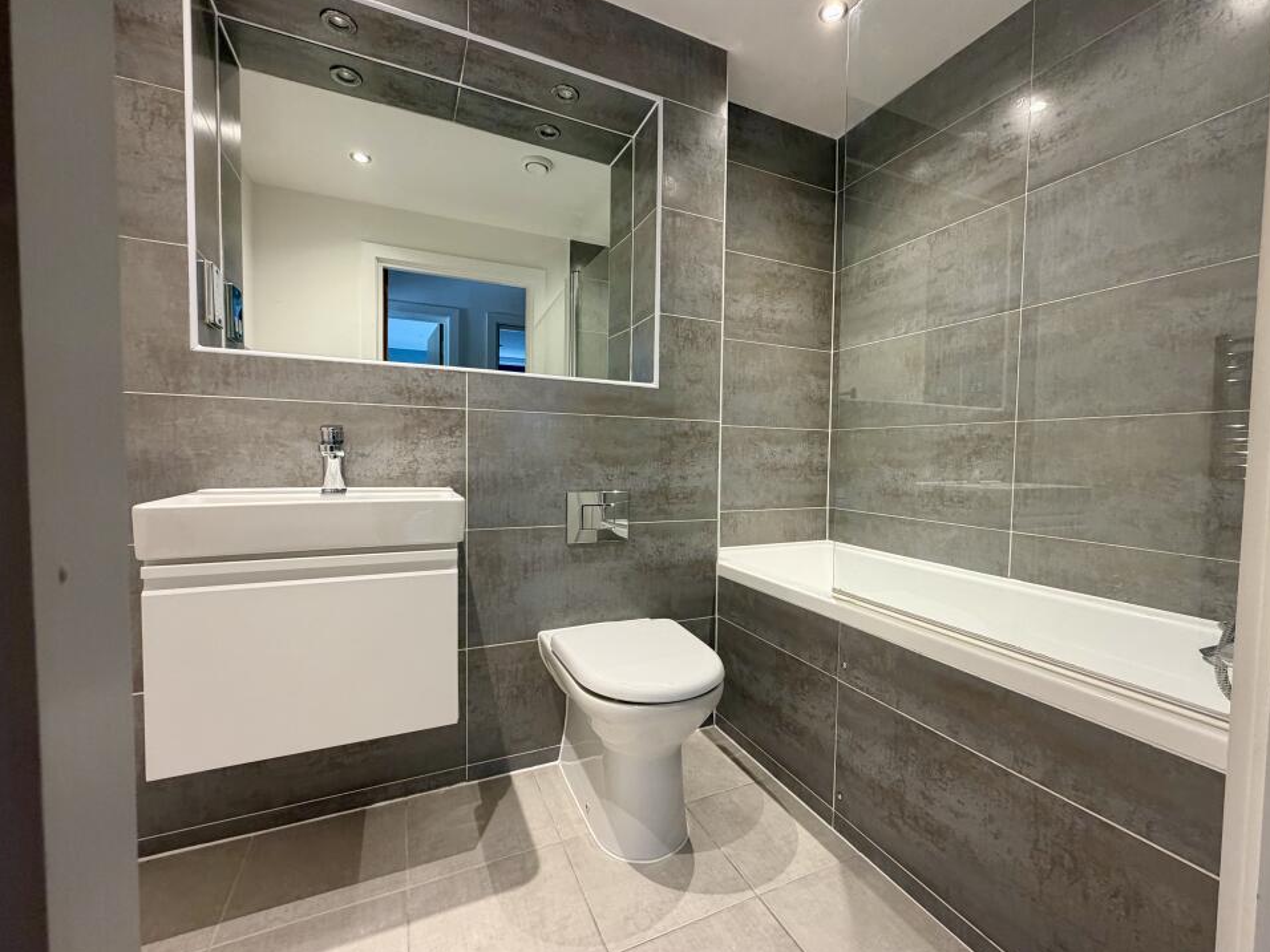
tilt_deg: -3.1
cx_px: 670
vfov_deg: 81.7
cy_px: 479
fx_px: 550
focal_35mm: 15
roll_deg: -0.2
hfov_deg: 98.1
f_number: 2.2
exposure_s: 1/50
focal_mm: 2.22
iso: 200
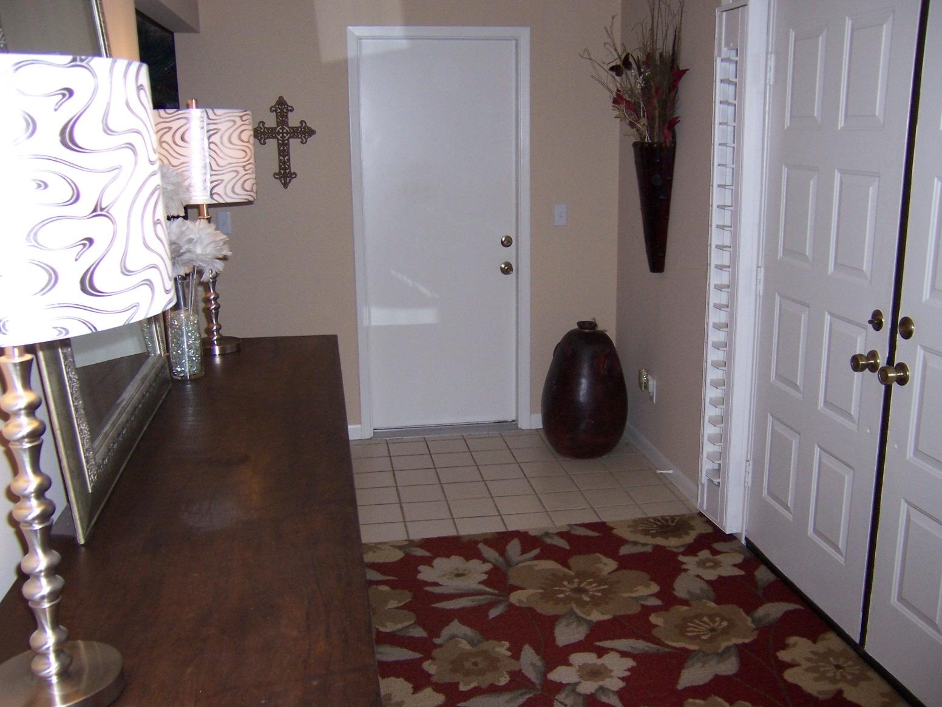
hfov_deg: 55.4
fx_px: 898
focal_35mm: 33
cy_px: 354
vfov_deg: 42.9
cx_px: 471
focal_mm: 5.5
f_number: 2.8
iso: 140
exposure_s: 1/60
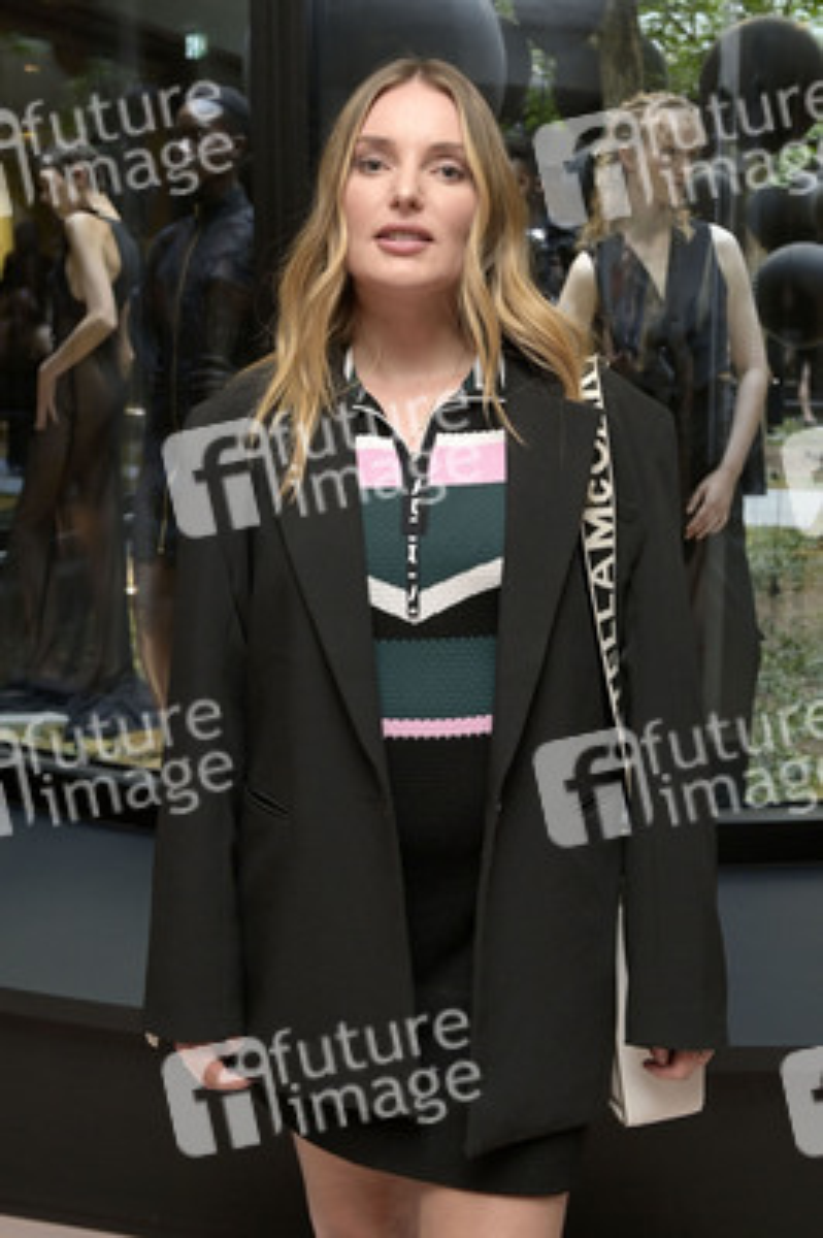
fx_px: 1305
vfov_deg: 50.7
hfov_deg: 35.0
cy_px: 619
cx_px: 412
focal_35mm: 38
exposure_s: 1/160
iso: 2500
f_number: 5.6
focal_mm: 38
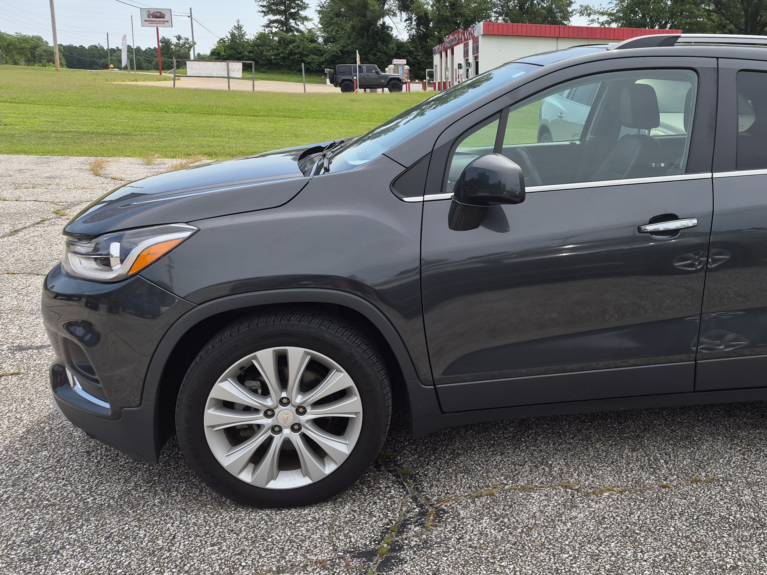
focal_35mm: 33
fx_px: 731
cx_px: 543
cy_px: 223
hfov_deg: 53.6
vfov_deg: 42.7
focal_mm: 5.4
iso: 80
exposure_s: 1/4736
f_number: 1.8
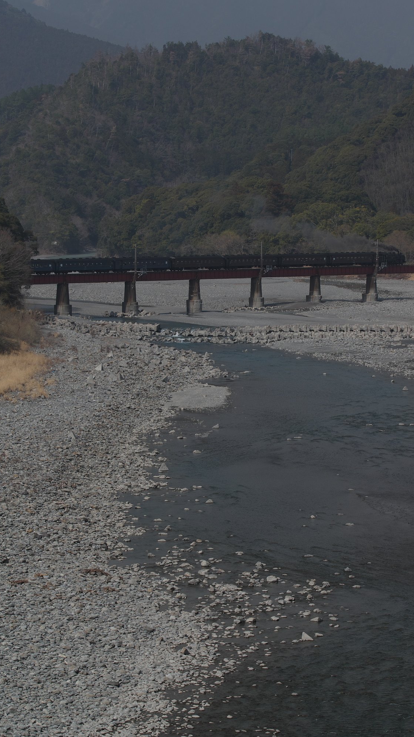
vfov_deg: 16.5
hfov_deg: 9.3
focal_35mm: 130
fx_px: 2536
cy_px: 369
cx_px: 233
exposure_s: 1/250
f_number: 8
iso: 200
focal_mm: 82.5
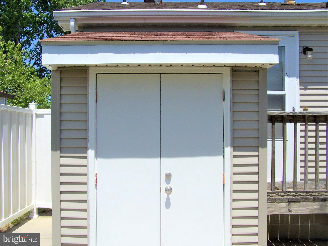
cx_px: 164
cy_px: 123
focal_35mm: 38
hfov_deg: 49.0
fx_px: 360
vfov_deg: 37.7
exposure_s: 1/750
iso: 80
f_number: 5.6
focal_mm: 6.3
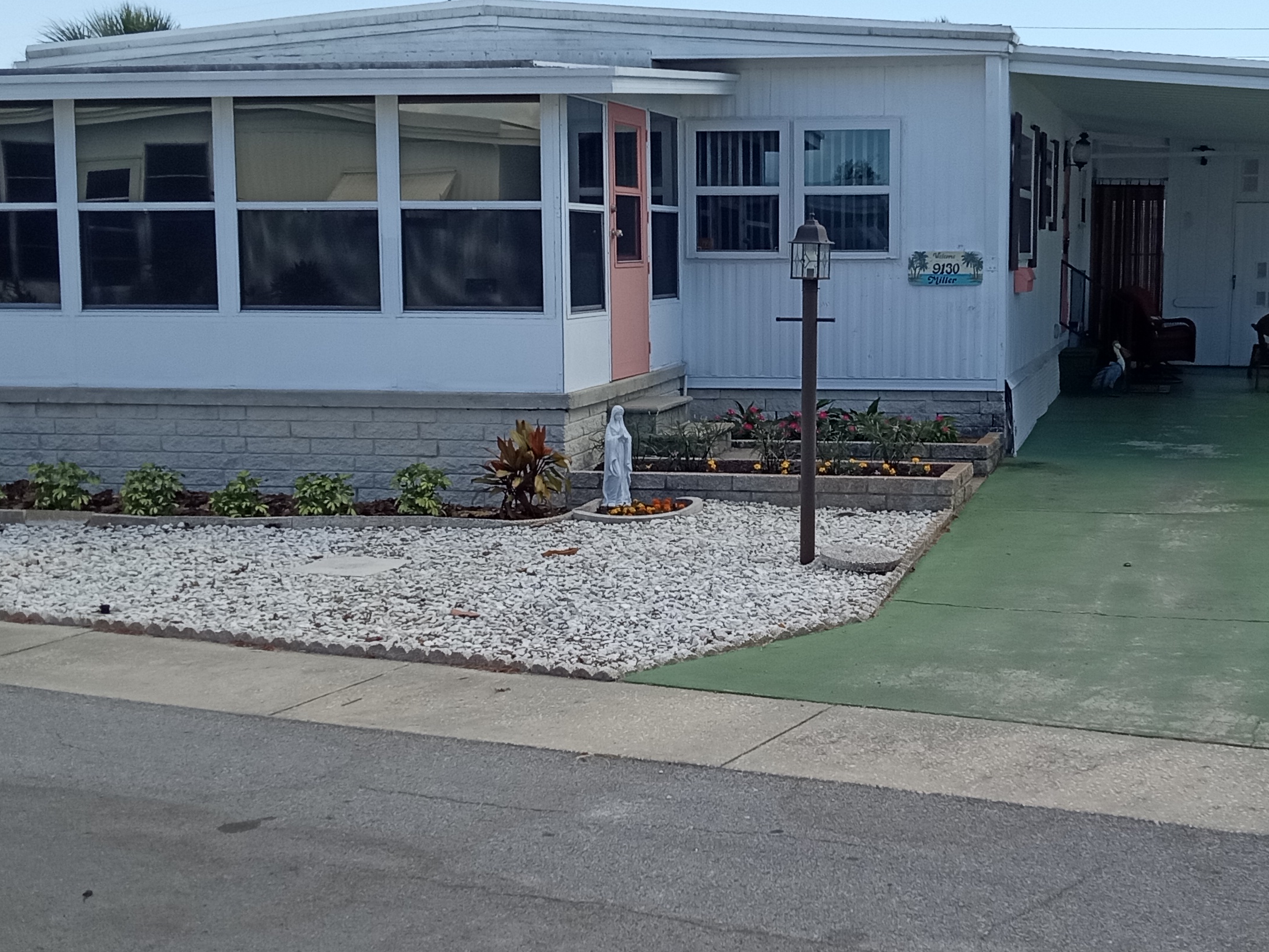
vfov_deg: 27.0
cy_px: 467
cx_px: 872
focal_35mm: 54
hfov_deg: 35.1
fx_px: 1980
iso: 101
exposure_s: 1/934
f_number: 2.2
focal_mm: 3.71
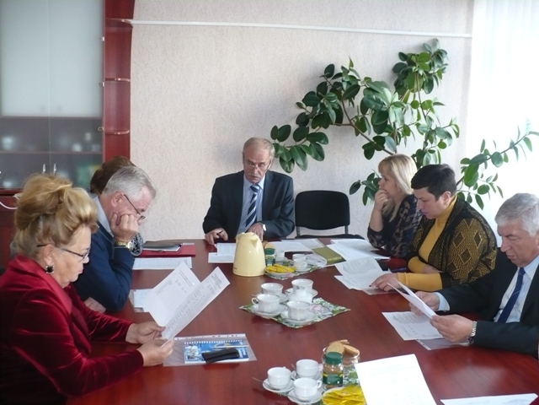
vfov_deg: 38.7
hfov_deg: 50.1
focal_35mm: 37
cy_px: 202
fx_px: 576
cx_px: 270
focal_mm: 6.1
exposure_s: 1/30
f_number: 2.8
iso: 250
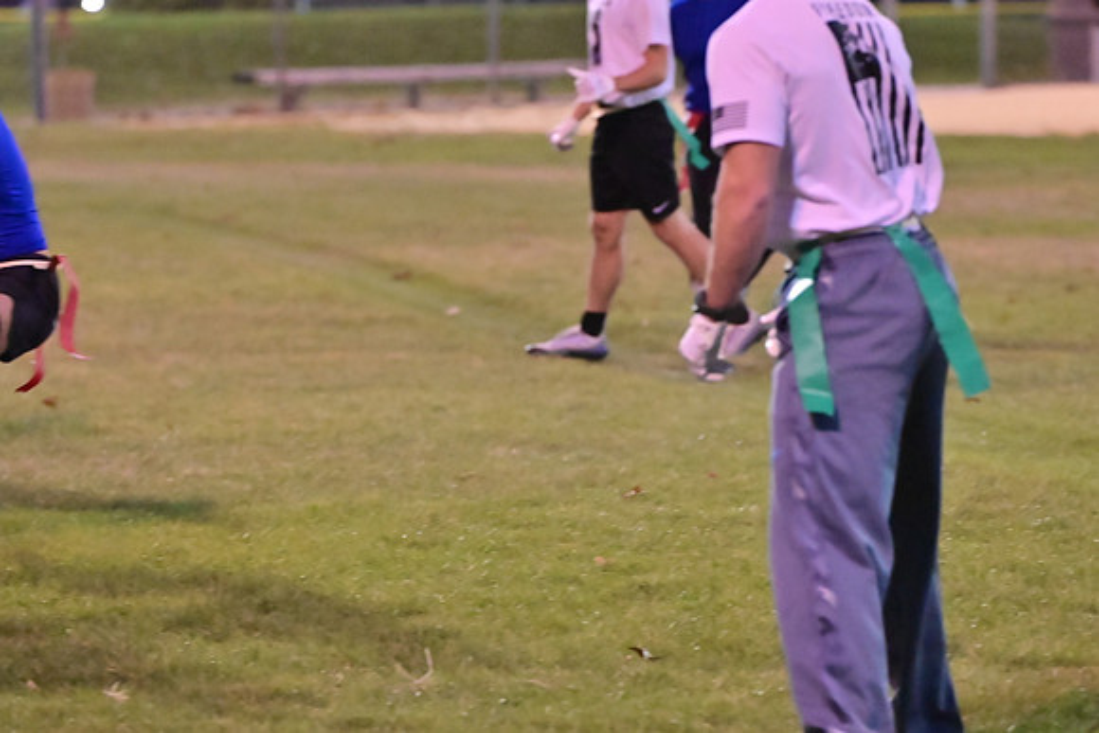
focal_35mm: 270
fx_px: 8244
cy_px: 366
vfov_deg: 5.1
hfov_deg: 7.6
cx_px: 550
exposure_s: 1/400
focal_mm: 180
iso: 6400
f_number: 4
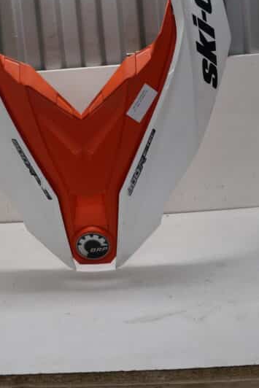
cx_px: 74
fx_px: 561
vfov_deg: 35.9
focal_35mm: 52
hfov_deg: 25.8
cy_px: 38
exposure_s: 1/60
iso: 125
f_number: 4.5
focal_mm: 18
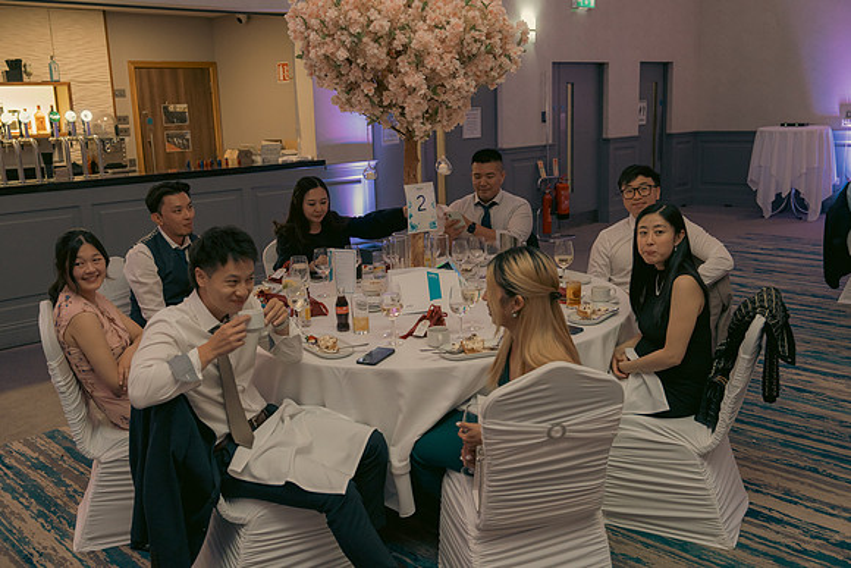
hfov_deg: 54.4
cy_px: 284
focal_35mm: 35
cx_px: 426
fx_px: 828
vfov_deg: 37.9
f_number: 3.5
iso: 2500
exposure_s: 1/160
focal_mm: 35
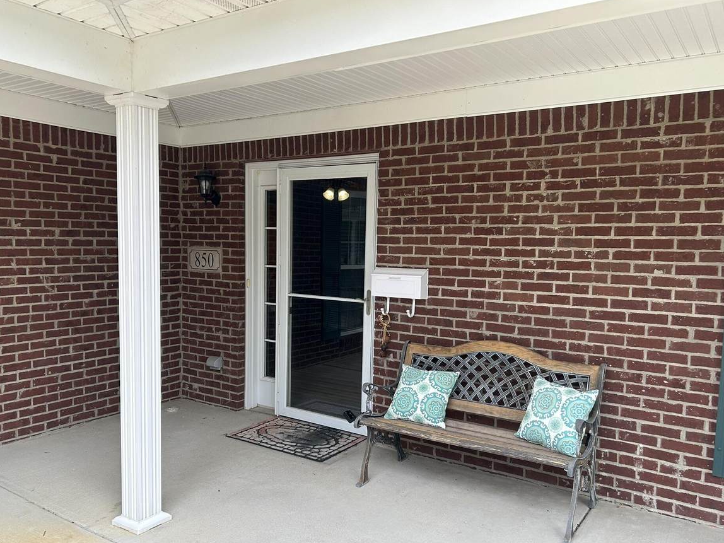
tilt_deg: -5.1
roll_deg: -0.8
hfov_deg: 61.6
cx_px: 351
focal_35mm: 29
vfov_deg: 48.2
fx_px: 607
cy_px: 296
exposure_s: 1/597
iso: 50
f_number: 1.5
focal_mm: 5.7
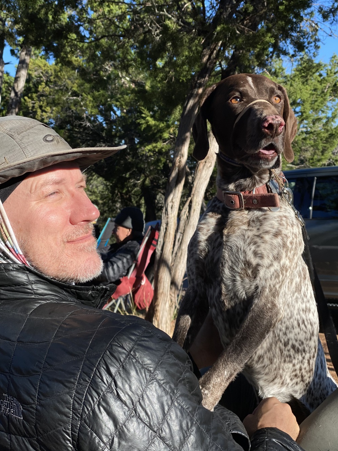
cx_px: 168
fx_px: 690
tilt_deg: -1.6
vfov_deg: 36.2
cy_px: 222
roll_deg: -0.1
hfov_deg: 27.5
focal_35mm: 53
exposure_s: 1/1546
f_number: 2
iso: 20
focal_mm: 6
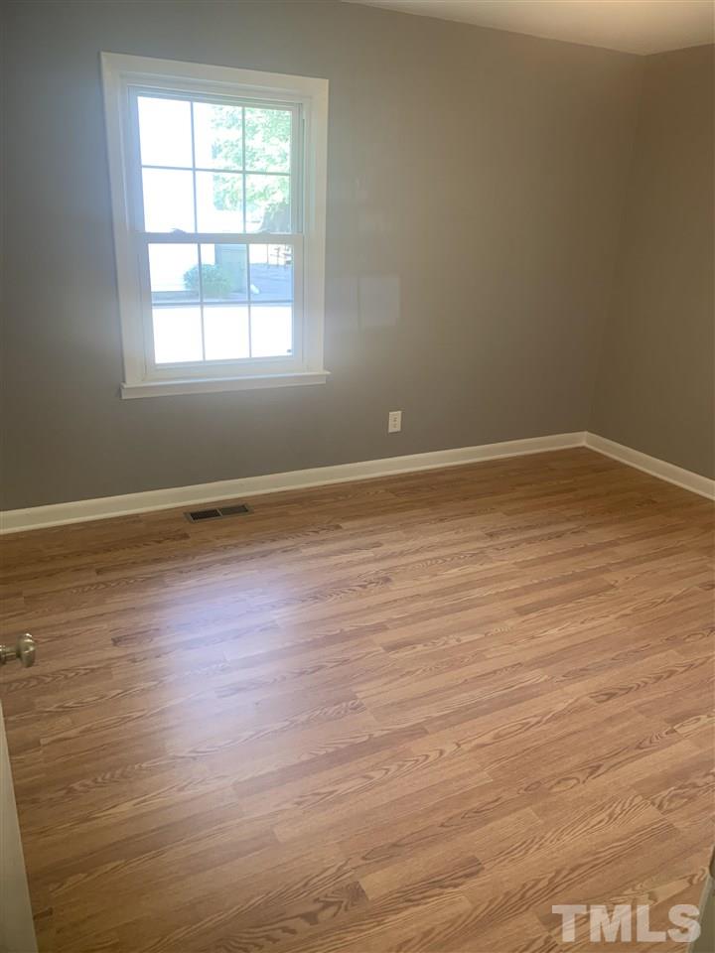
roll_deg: -1.3
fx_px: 716
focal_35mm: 26
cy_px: 476
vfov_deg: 67.3
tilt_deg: -19.7
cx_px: 358
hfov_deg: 53.1
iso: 100
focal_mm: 4.25
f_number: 1.8
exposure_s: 1/60
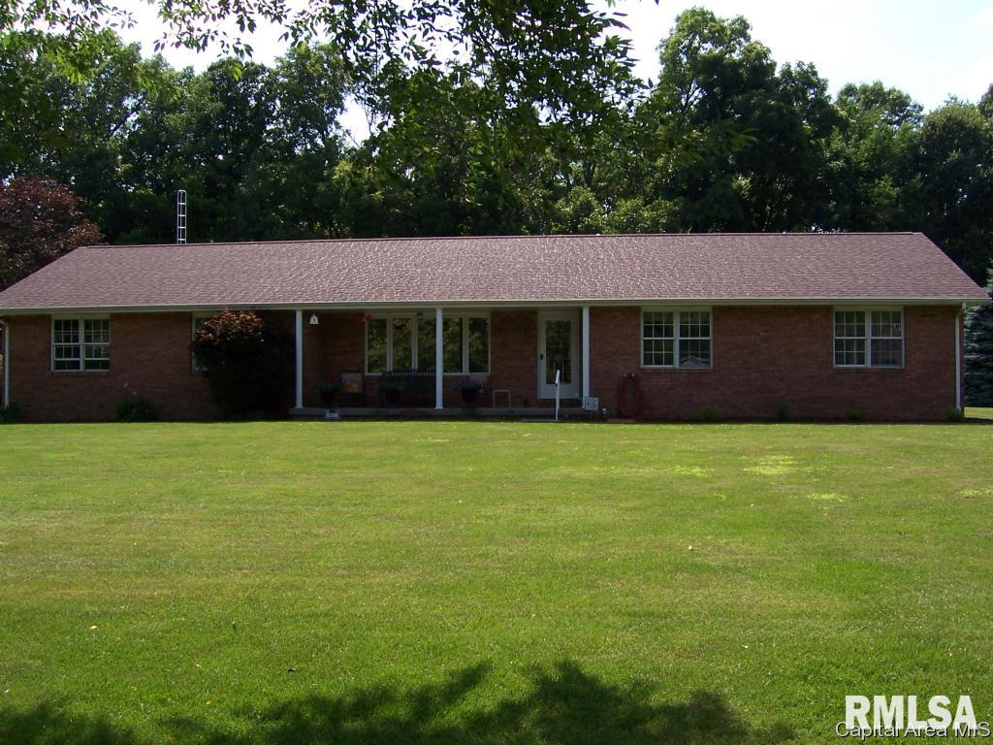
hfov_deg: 51.4
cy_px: 372
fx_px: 1033
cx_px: 496
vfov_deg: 39.7
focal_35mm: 36
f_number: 4.8
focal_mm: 6
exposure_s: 1/350
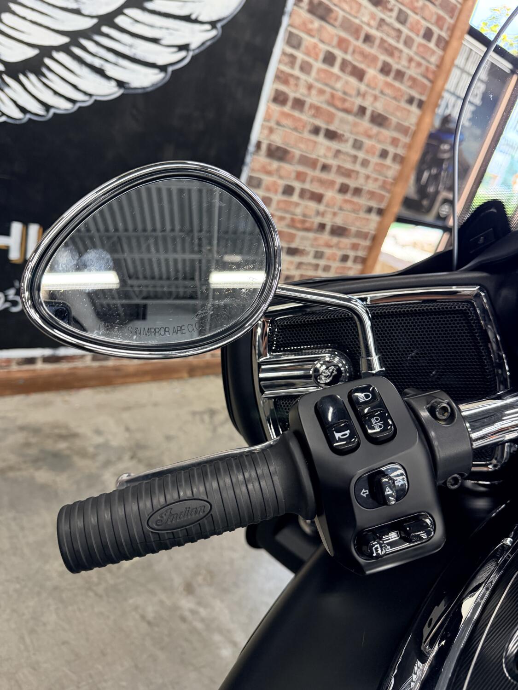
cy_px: 345
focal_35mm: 24
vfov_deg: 71.6
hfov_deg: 56.8
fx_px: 479
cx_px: 259
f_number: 1.78
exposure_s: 1/120
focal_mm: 6.76
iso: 400
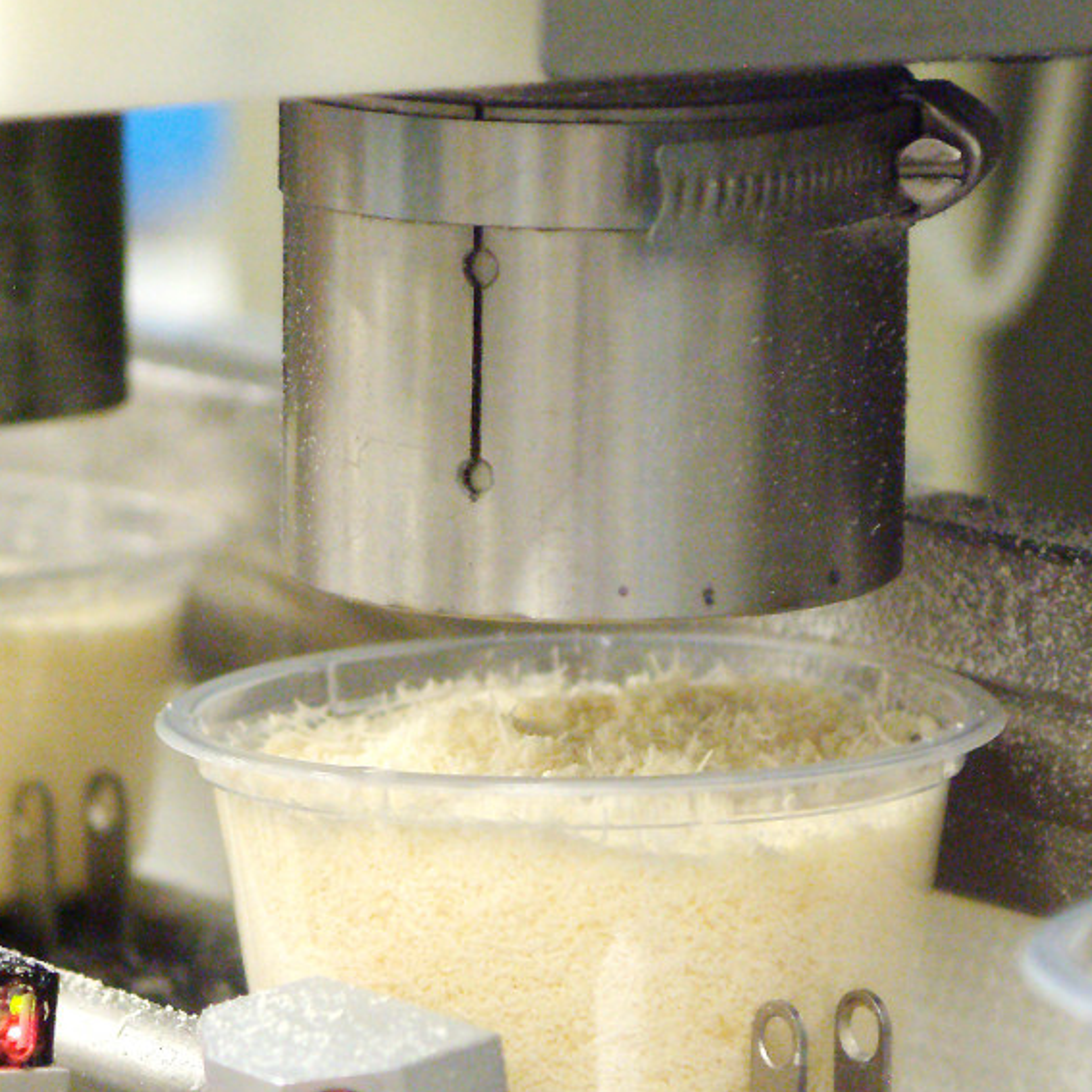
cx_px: 248
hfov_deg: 9.2
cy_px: 763
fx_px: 6745
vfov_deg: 9.2
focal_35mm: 189
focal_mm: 70
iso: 1600
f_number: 4
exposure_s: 1/60
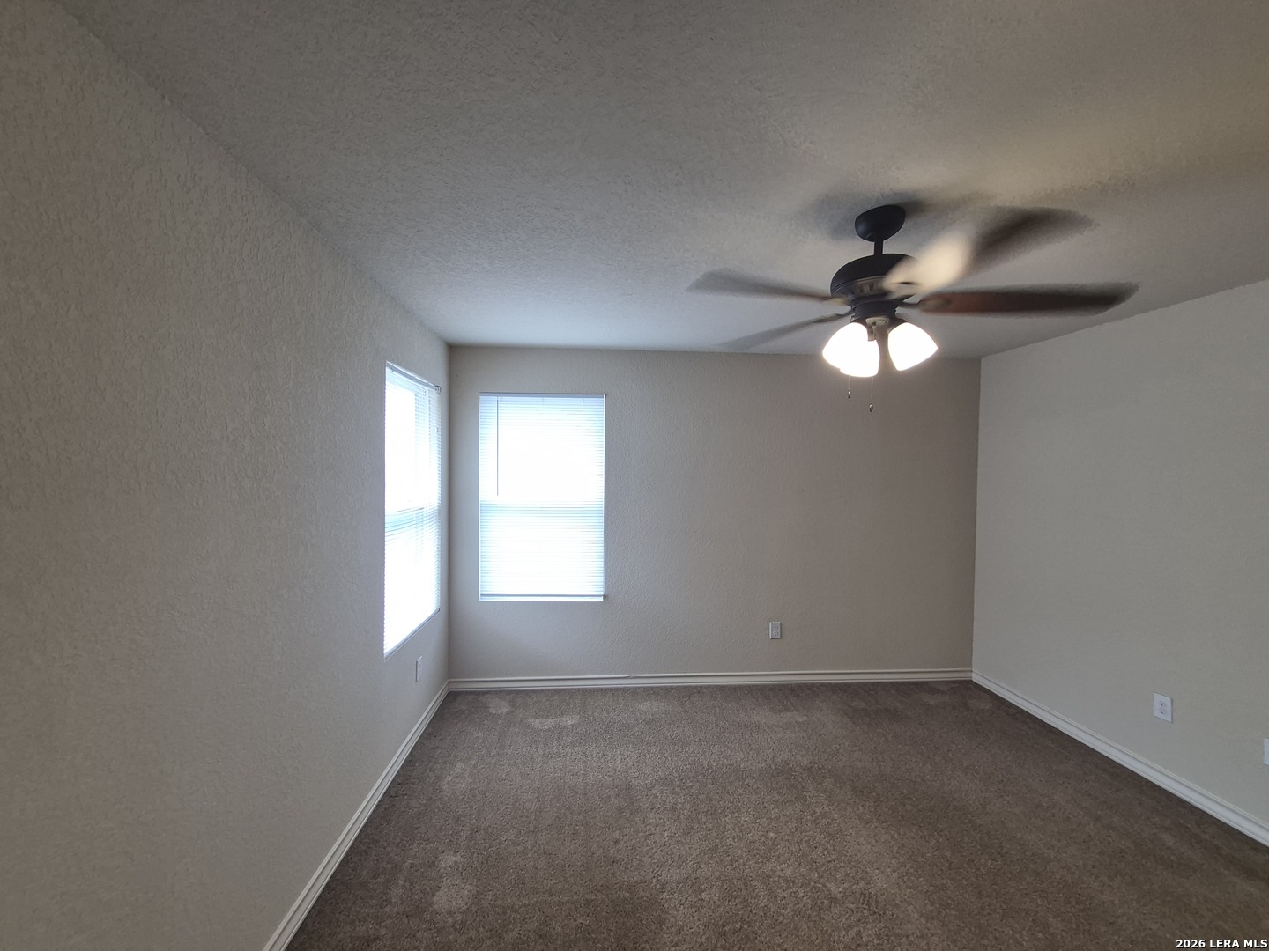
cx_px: 634
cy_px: 476
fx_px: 477
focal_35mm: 13
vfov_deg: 89.9
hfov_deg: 106.2
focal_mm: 1.74
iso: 64
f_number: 2.2
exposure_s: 1/60
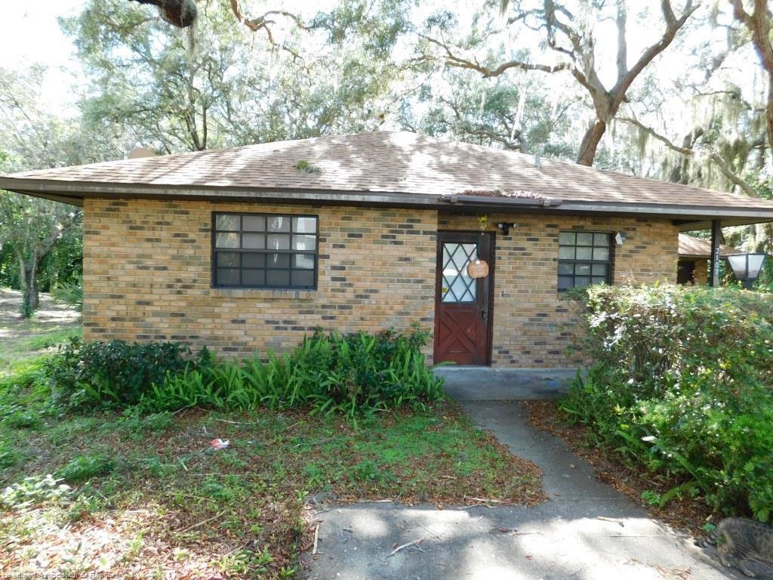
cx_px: 386
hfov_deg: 73.9
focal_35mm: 23
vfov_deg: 58.9
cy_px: 290
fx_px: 514
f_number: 3
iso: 125
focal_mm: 4
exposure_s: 1/100
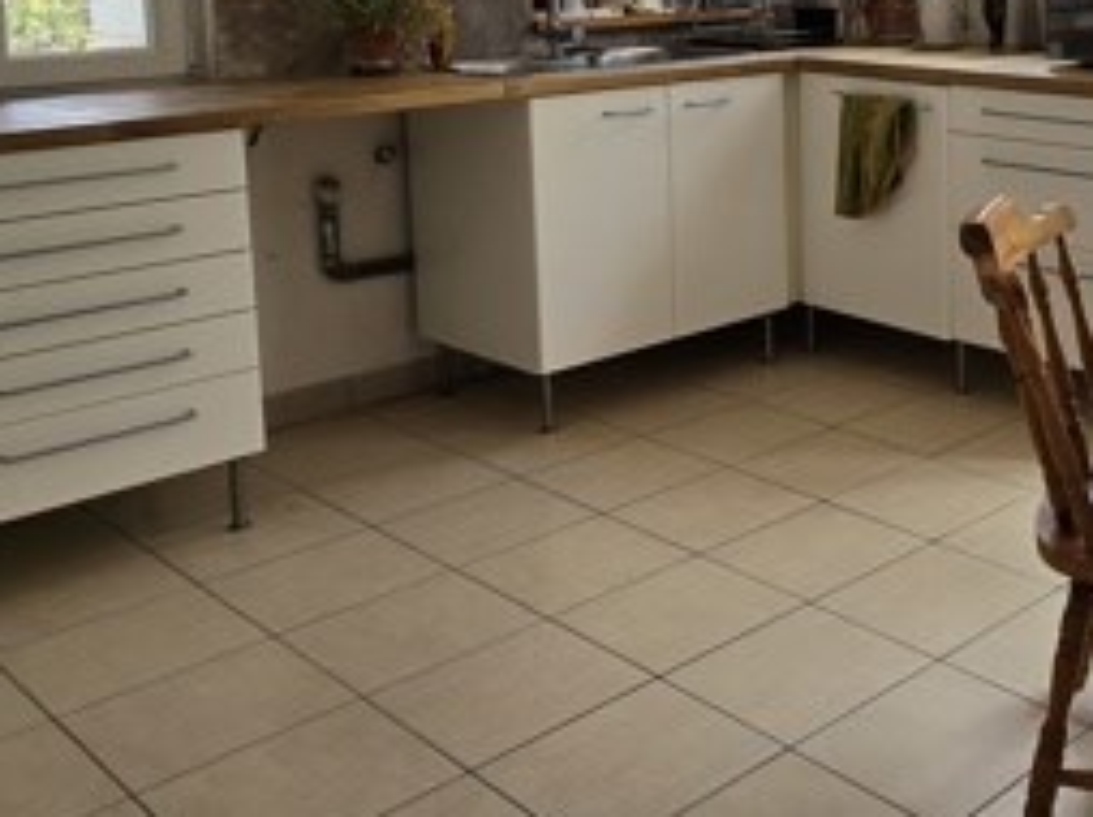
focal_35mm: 41
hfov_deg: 40.4
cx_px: 1084
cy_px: 60
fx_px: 1293
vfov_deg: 33.0
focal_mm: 2.2
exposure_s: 1/231
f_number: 2.2
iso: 50
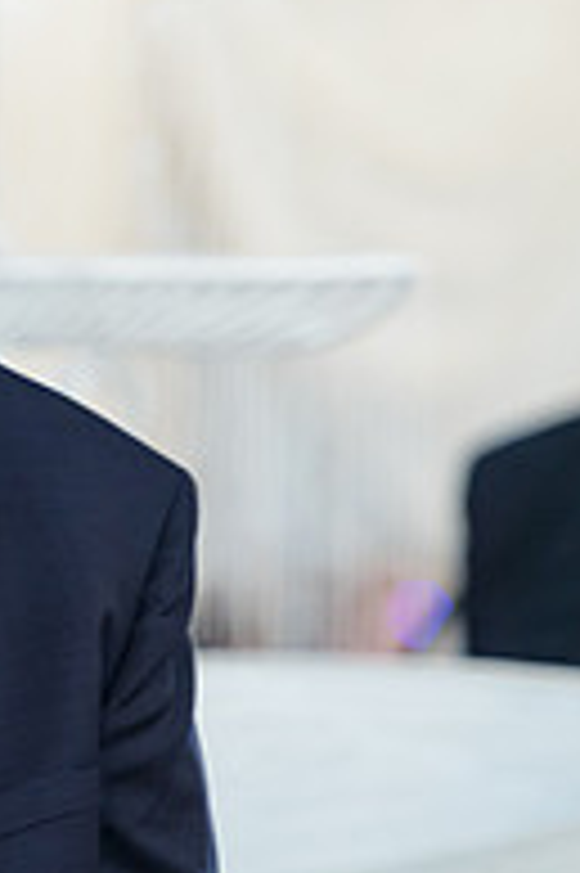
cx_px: -288
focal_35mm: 479
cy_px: 443
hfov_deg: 2.9
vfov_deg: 4.3
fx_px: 11596
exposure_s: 1/125
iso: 1000
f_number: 3.2
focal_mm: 160
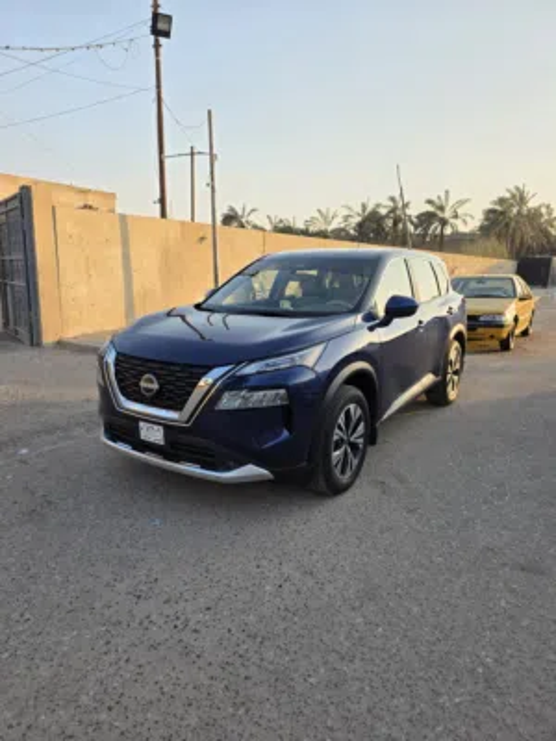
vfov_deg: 73.9
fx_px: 493
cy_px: 370
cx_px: 278
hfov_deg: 58.9
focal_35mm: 23
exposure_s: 1/1538
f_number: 1.7
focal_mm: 6.3
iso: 80
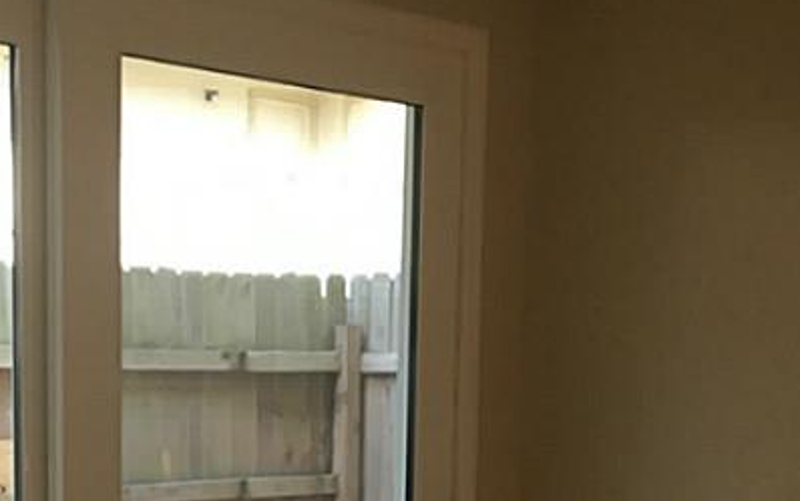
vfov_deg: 16.0
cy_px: 583
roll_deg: -1.3
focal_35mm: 79
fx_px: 1723
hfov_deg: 26.0
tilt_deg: -5.6
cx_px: 283
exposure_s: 1/30
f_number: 2.2
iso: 32
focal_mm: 4.15
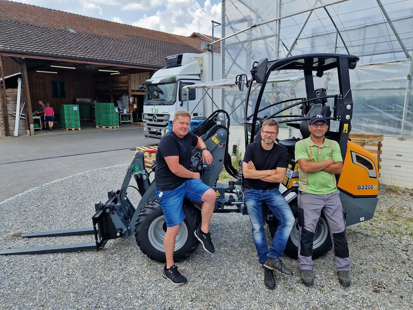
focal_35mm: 23
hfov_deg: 73.9
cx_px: 206
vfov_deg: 58.9
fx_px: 274
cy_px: 155
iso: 50
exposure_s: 1/1180
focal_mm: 5.4
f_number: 1.8
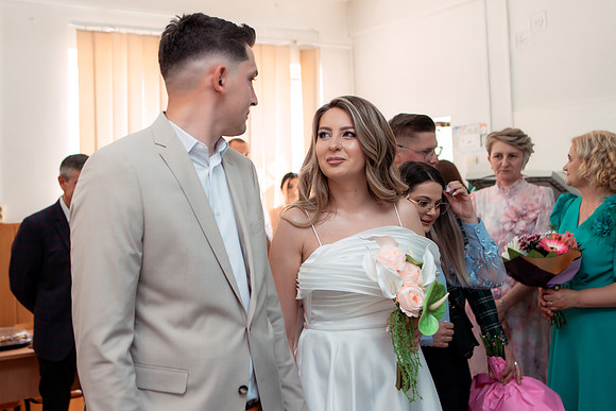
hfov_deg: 46.0
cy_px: 192
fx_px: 722
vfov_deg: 31.8
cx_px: 245
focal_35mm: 42
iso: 800
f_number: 2.8
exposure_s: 1/250
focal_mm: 35
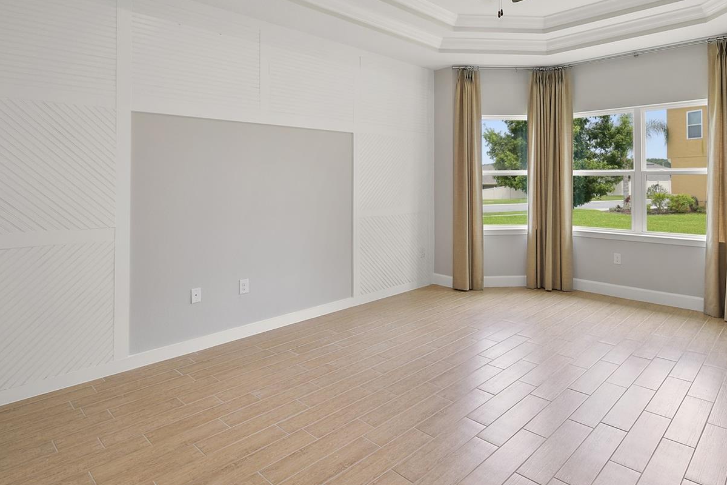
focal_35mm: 20
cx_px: 426
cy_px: 184
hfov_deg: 83.2
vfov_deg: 61.2
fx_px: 404
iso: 100
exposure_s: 1/5
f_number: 9
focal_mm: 10
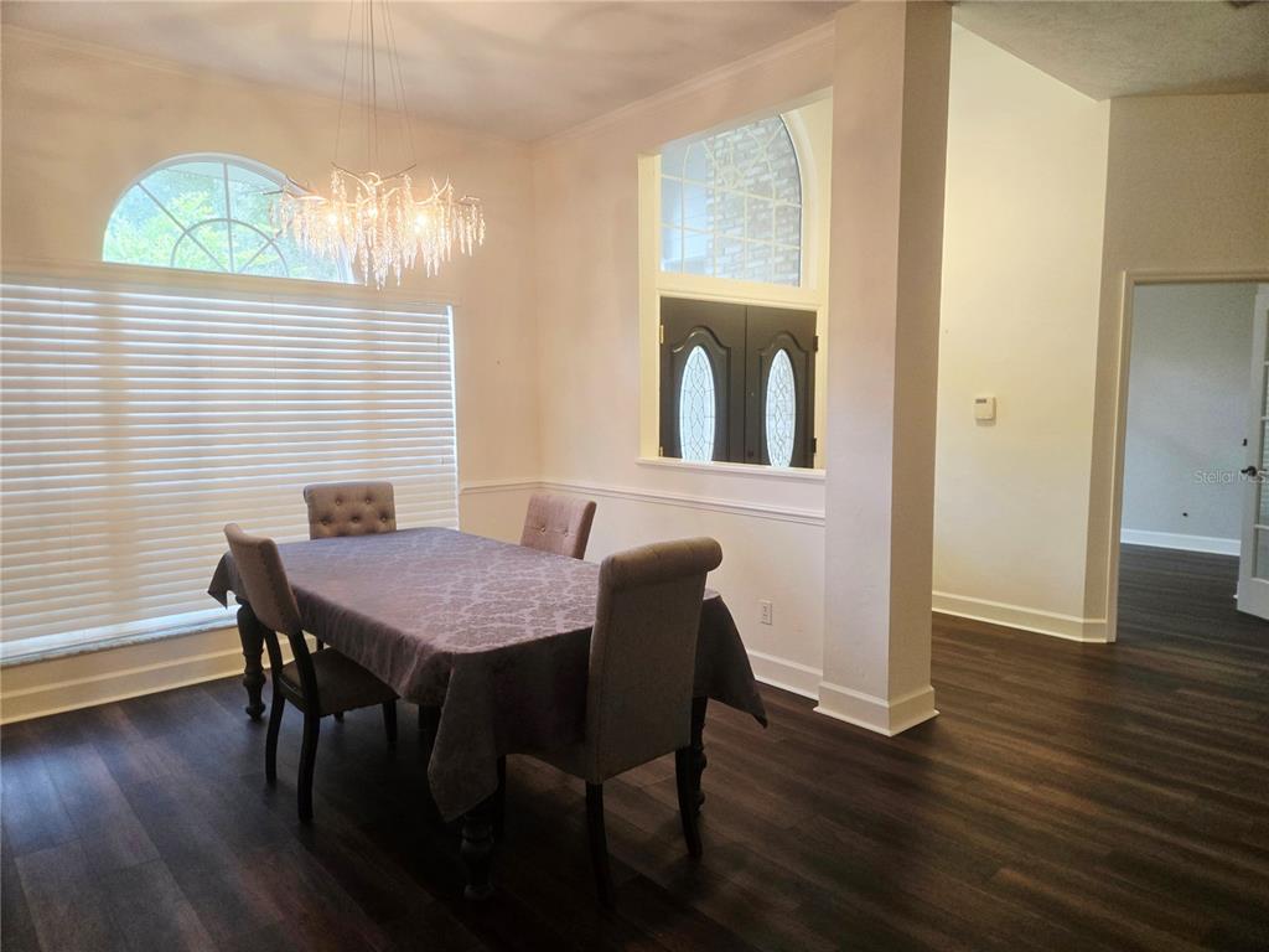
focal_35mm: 23
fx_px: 843
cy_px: 476
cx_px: 634
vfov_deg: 58.9
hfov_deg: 73.9
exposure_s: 1/120
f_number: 1.8
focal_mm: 5.4
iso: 200
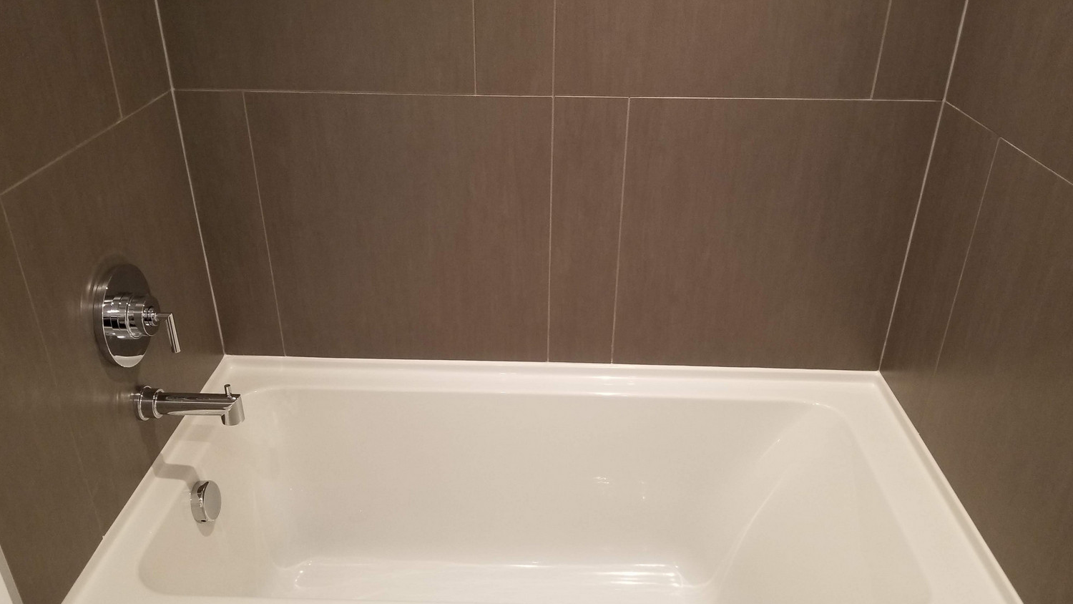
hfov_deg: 66.1
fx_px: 825
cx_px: 541
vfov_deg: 40.1
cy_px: 354
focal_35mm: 29
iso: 200
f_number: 1.7
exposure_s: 1/60
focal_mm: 4.25
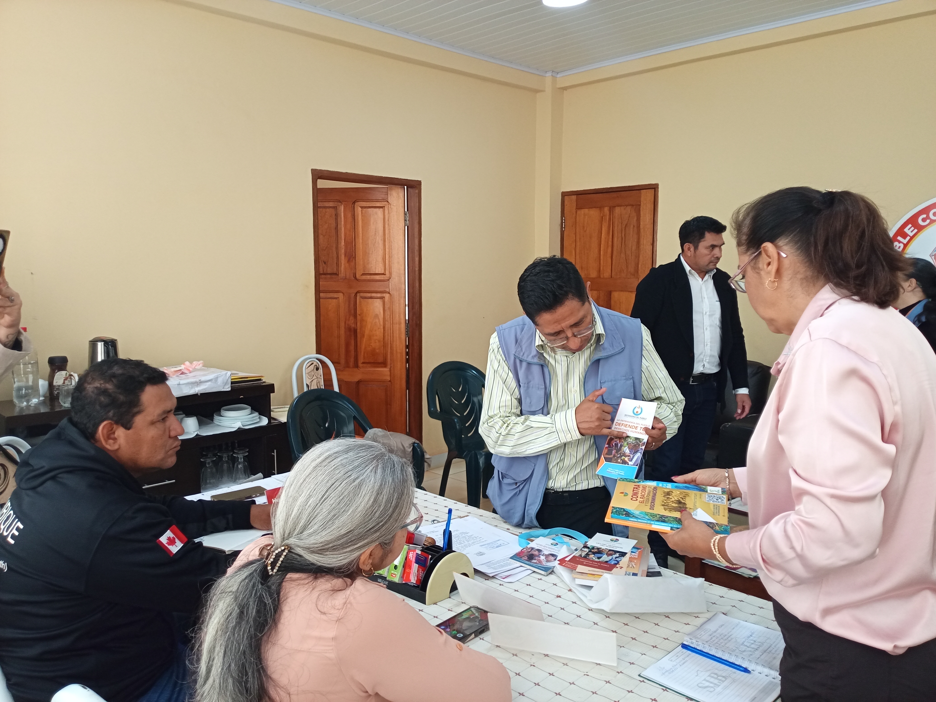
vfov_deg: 58.9
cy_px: 351
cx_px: 468
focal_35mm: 23
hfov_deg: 73.9
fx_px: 622
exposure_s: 1/100
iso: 492
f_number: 1.8
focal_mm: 3.64
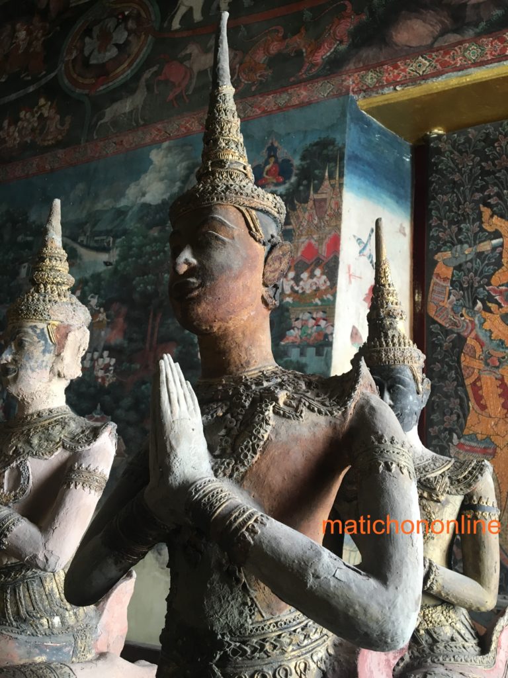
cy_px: 339
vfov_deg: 61.7
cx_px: 254
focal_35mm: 29
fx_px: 567
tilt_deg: +15.6
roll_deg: -3.6
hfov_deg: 48.2
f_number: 2.2
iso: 50
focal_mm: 4.15
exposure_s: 1/33
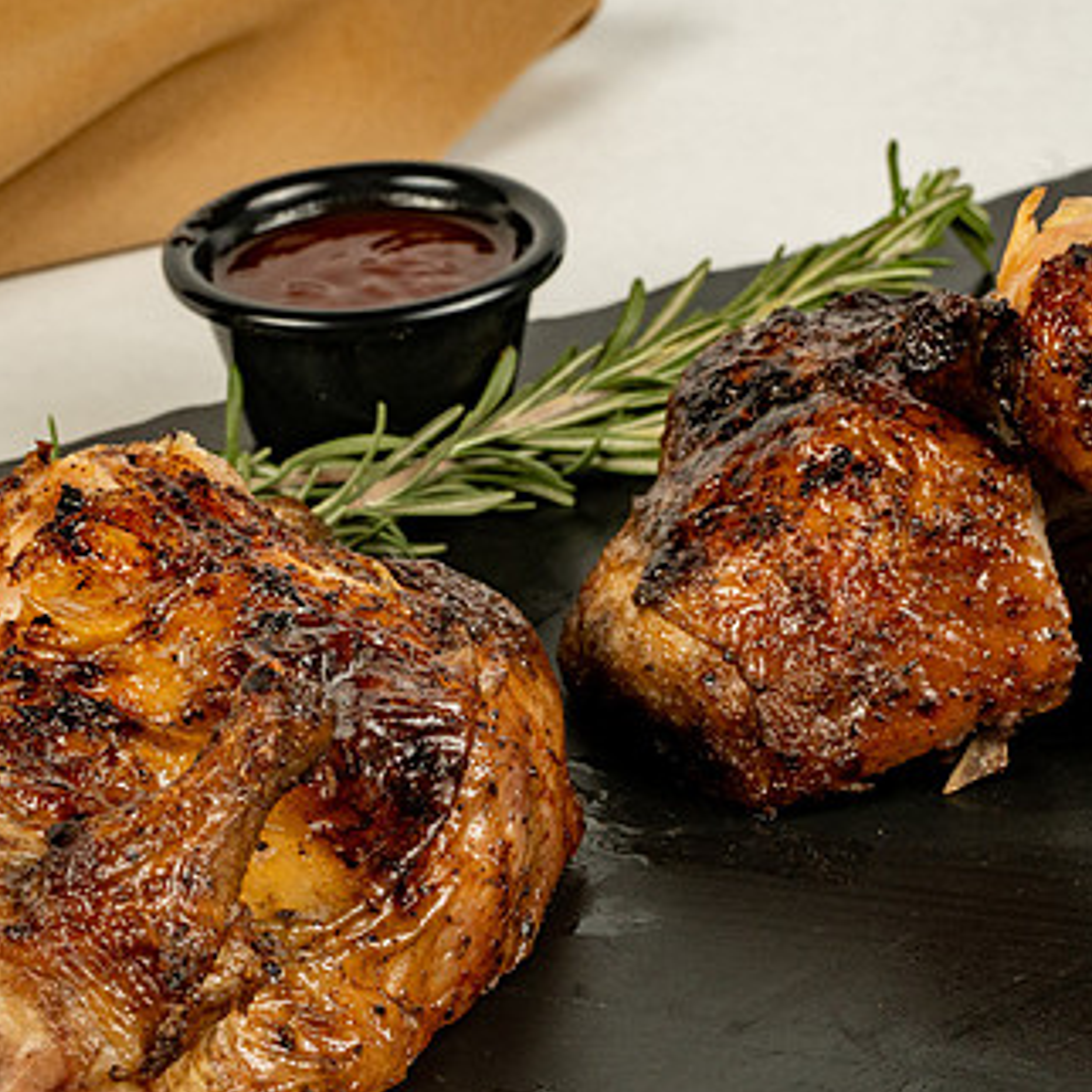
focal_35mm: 171
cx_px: 604
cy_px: 562
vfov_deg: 10.2
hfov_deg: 10.2
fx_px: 6103
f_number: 11
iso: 800
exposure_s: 1/200
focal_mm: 90
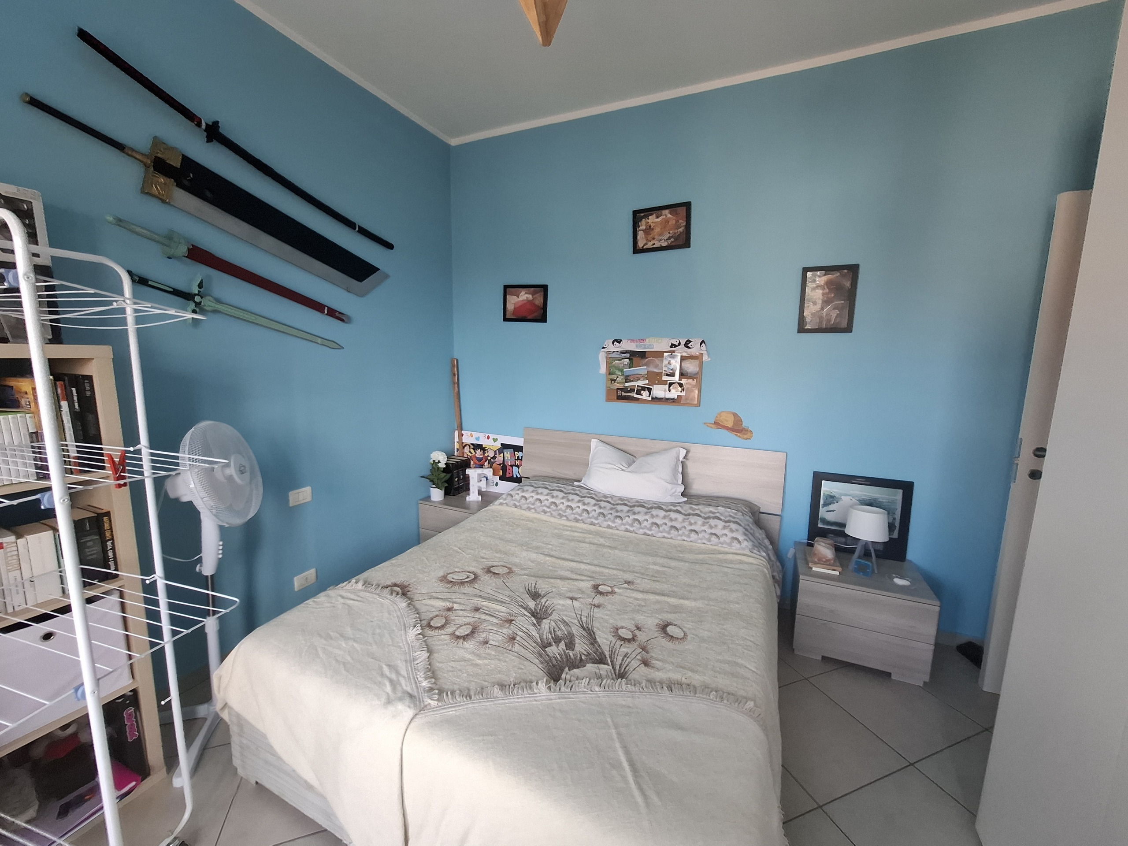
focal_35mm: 13
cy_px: 423
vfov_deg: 89.9
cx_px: 564
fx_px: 424
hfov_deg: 106.2
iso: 160
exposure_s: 1/33
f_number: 2.2
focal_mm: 1.74
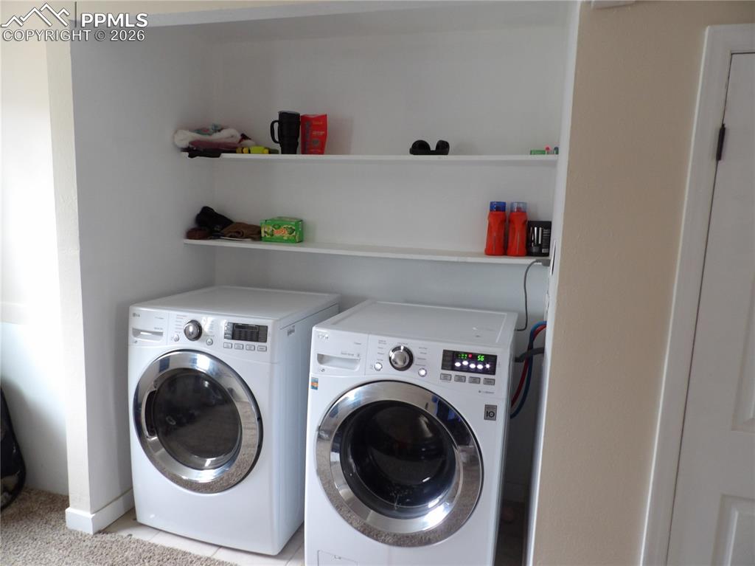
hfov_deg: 71.6
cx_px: 378
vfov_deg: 56.8
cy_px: 283
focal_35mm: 24
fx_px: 523
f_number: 3.2
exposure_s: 1/17
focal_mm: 4.3
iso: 200
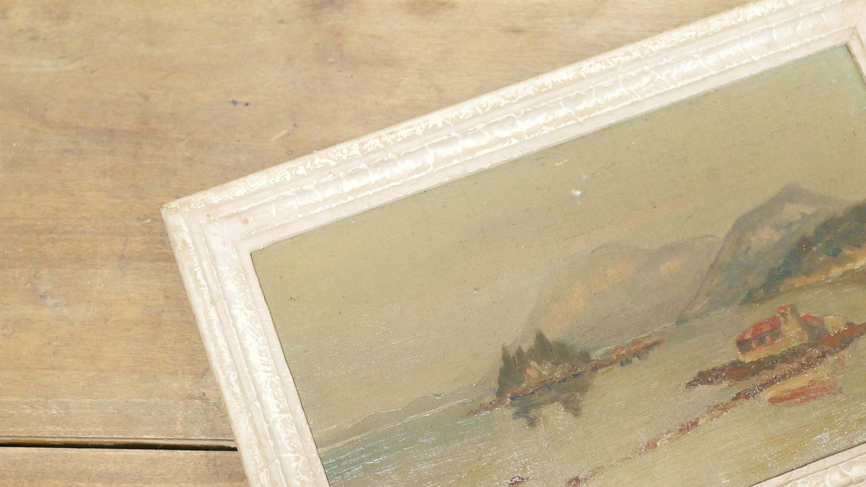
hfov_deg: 29.3
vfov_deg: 16.8
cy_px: 278
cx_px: 495
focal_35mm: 72
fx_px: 1653
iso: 1600
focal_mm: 20
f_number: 1.7
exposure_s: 1/60
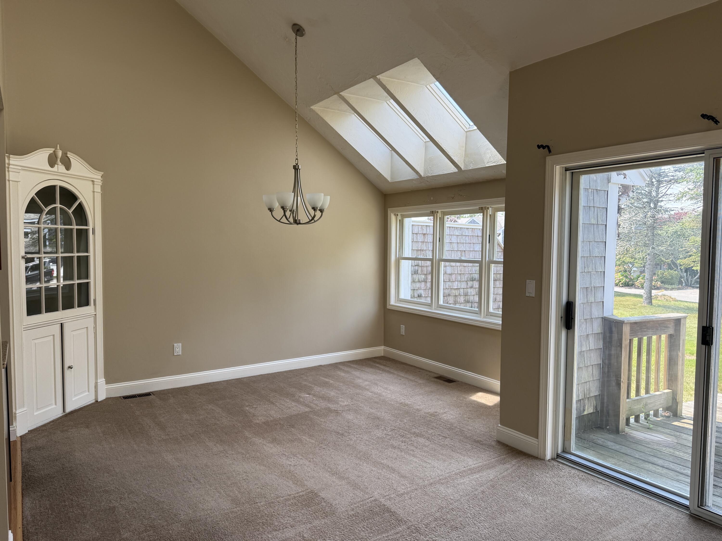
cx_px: 361
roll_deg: -0.1
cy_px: 270
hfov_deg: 71.6
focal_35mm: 24
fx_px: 501
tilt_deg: -2.6
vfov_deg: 56.8
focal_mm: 6.76
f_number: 1.78
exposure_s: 1/365
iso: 80
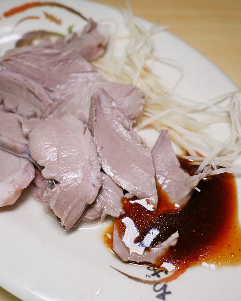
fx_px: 330
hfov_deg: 39.9
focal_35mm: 37
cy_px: 151
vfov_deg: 49.1
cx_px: 93
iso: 200
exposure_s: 1/80
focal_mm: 14
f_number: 2.5
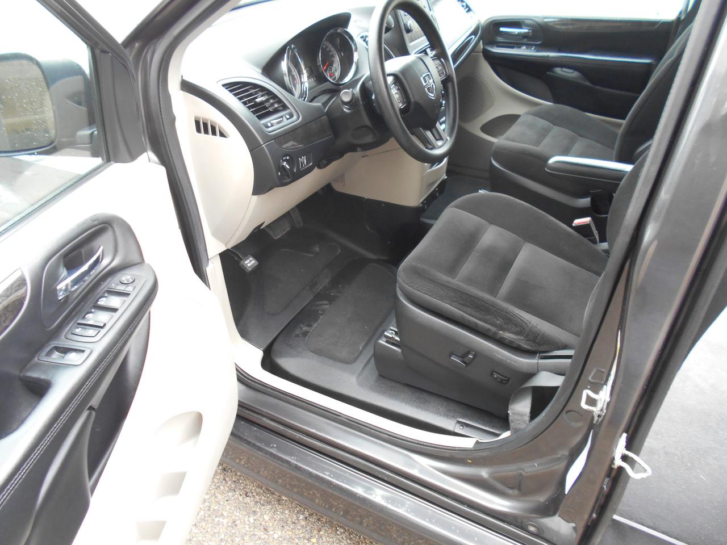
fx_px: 546
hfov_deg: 67.3
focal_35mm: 26
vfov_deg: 53.1
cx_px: 364
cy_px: 272
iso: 200
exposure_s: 1/30
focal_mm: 4.6
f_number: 3.2
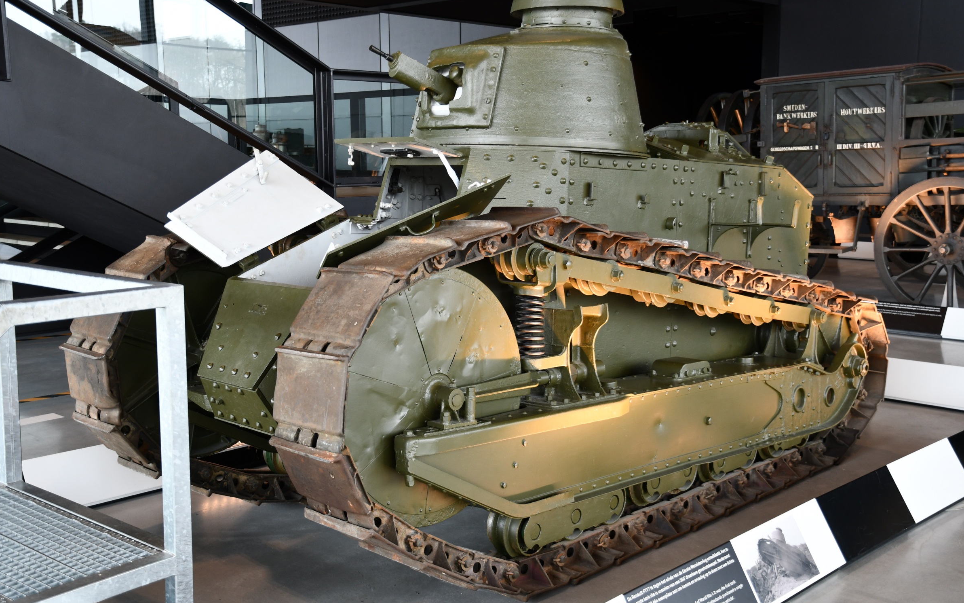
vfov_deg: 32.0
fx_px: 1051
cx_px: 481
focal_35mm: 40
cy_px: 286
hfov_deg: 49.3
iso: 320
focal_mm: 26
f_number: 3.5
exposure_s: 1/50
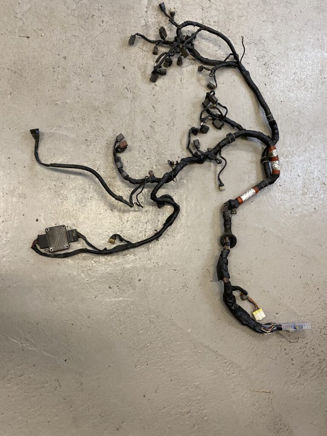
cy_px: 218
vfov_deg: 67.3
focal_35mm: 26
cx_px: 164
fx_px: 327
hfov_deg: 53.1
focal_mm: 4.25
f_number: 1.8
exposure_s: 1/50
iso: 250
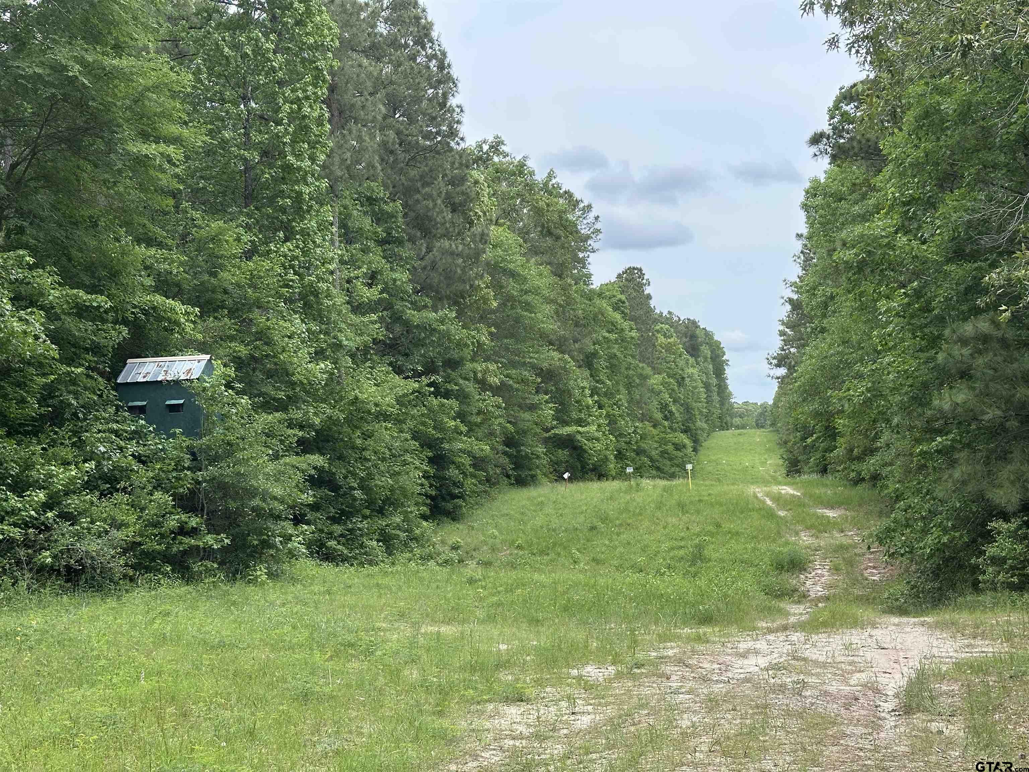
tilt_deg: +3.6
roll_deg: +1.3
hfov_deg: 39.7
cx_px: 514
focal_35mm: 48
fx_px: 1427
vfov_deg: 30.3
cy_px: 386
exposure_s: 1/1133
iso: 64
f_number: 1.78
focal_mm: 6.86
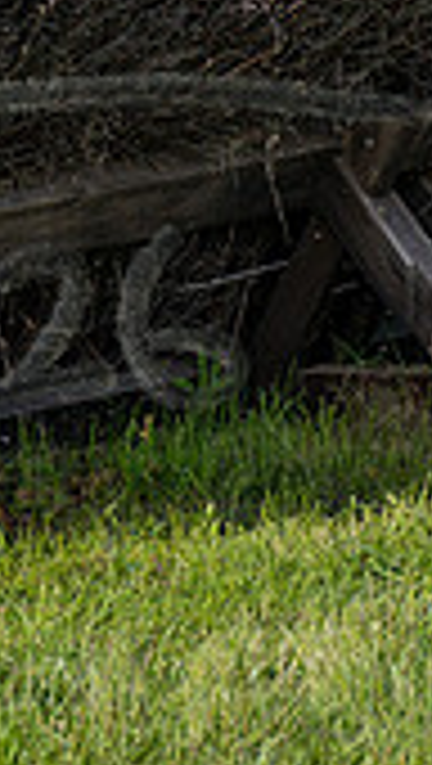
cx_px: -329
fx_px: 6639
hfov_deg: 3.7
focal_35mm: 327
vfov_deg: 6.6
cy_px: -143
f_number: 2.8
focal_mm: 70
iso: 100
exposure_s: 1/2000
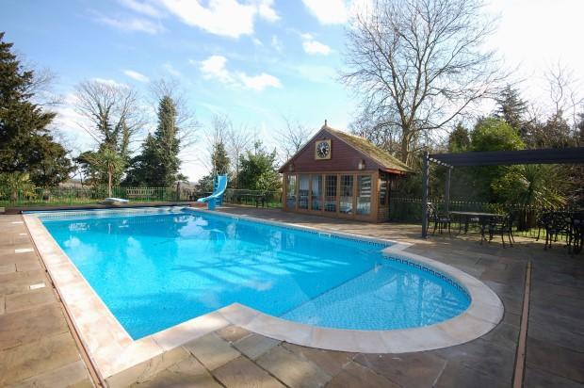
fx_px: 267
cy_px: 194
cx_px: 292
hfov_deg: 95.0
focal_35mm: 16
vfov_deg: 71.9
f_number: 7.1
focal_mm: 11
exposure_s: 1/200
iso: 200
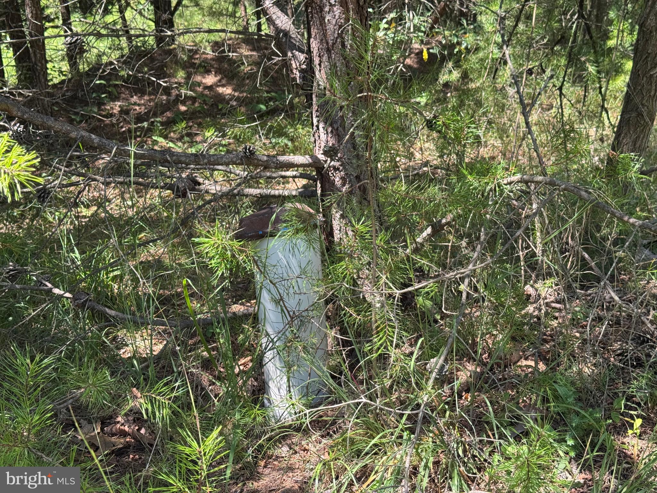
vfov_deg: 30.3
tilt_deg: -16.2
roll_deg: +4.7
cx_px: 328
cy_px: 246
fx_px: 911
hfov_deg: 39.7
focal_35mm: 48
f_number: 1.78
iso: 64
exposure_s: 1/343
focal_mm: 6.76
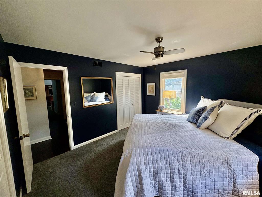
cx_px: 131
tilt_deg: -5.8
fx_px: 106
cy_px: 98
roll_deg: +1.6
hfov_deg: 102.1
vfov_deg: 85.7
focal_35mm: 14
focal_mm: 2.22
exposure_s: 1/120
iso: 125
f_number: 2.2
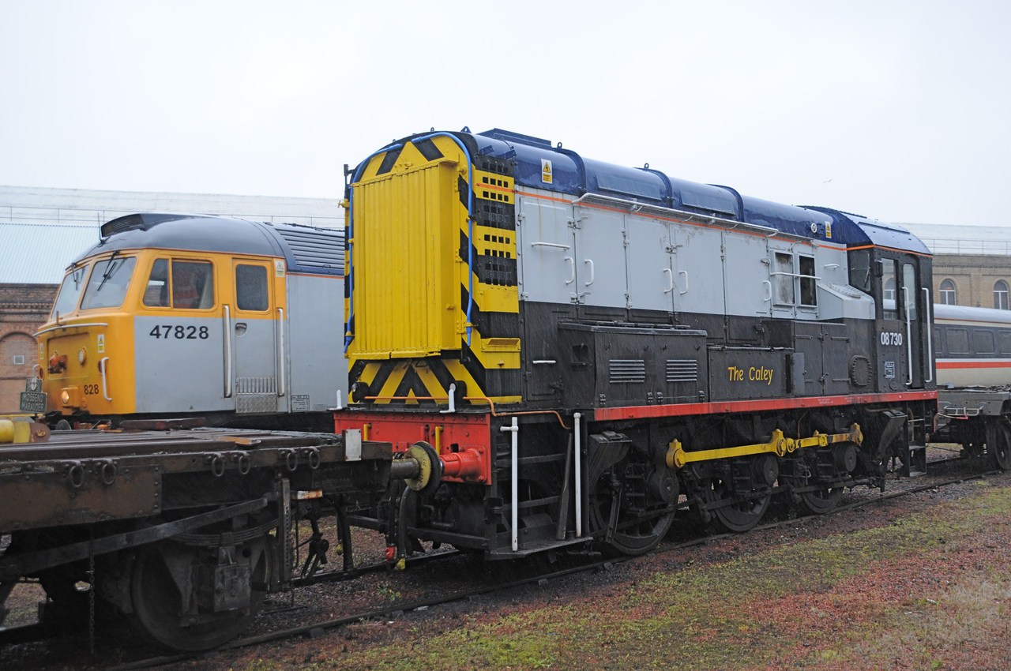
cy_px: 336
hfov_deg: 57.3
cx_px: 506
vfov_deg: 39.9
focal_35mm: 33
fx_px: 926
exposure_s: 1/100
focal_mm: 22
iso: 400
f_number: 5
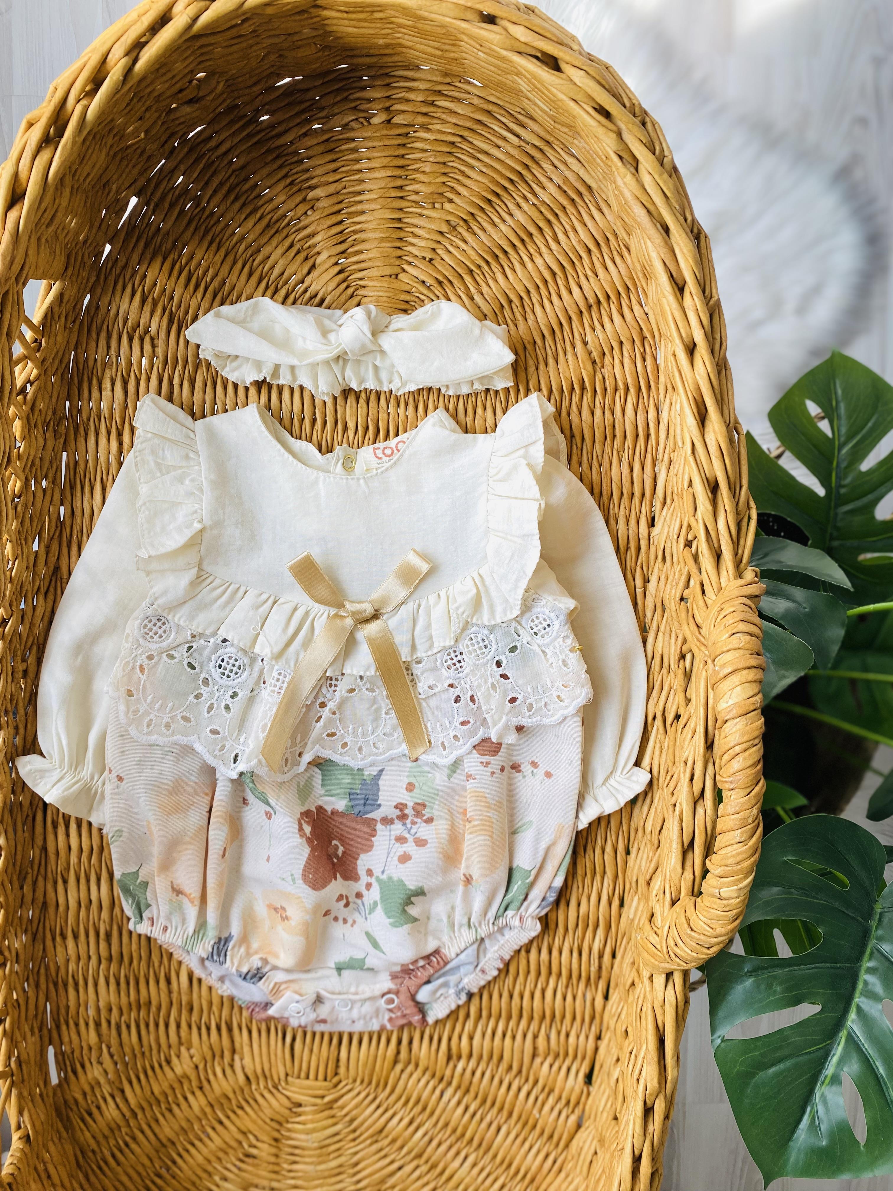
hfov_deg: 53.1
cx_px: 446
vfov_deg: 67.3
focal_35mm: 26
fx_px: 894
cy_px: 596
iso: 32
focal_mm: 4.25
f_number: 1.8
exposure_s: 1/338
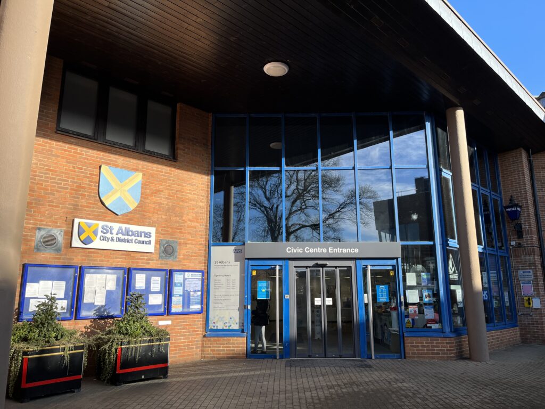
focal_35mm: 26
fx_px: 409
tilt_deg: +15.2
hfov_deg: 67.3
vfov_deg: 53.1
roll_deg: +1.5
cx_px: 272
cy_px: 204
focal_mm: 5.1
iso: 50
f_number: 1.6
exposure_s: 1/1325
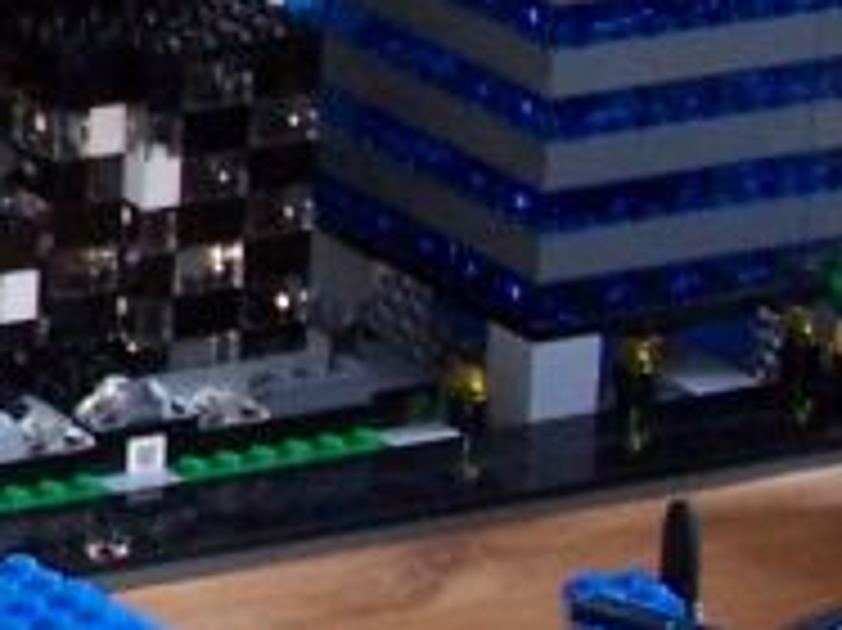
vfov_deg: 4.2
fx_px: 8532
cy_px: 54
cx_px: -1099
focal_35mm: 351
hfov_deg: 5.5
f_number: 3.2
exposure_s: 1/4
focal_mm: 10.7
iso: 140
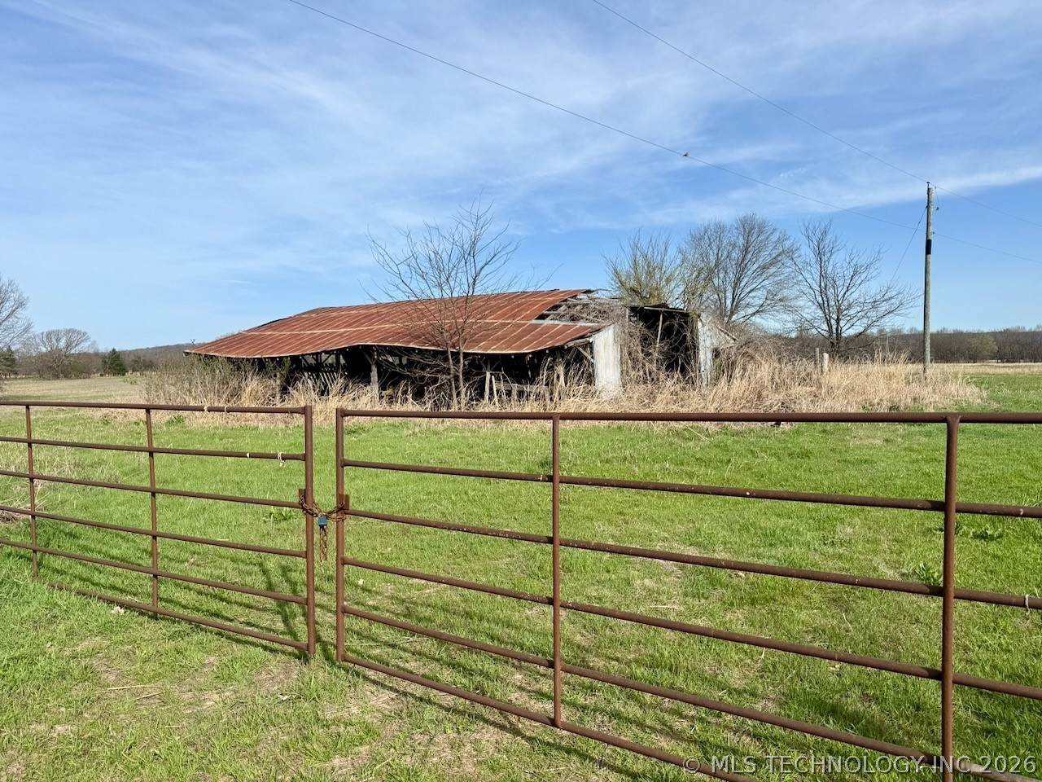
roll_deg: +1.0
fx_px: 722
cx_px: 521
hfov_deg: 71.6
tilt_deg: -1.2
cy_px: 391
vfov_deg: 56.8
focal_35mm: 24
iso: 80
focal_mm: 6.76
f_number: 1.78
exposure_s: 1/4975
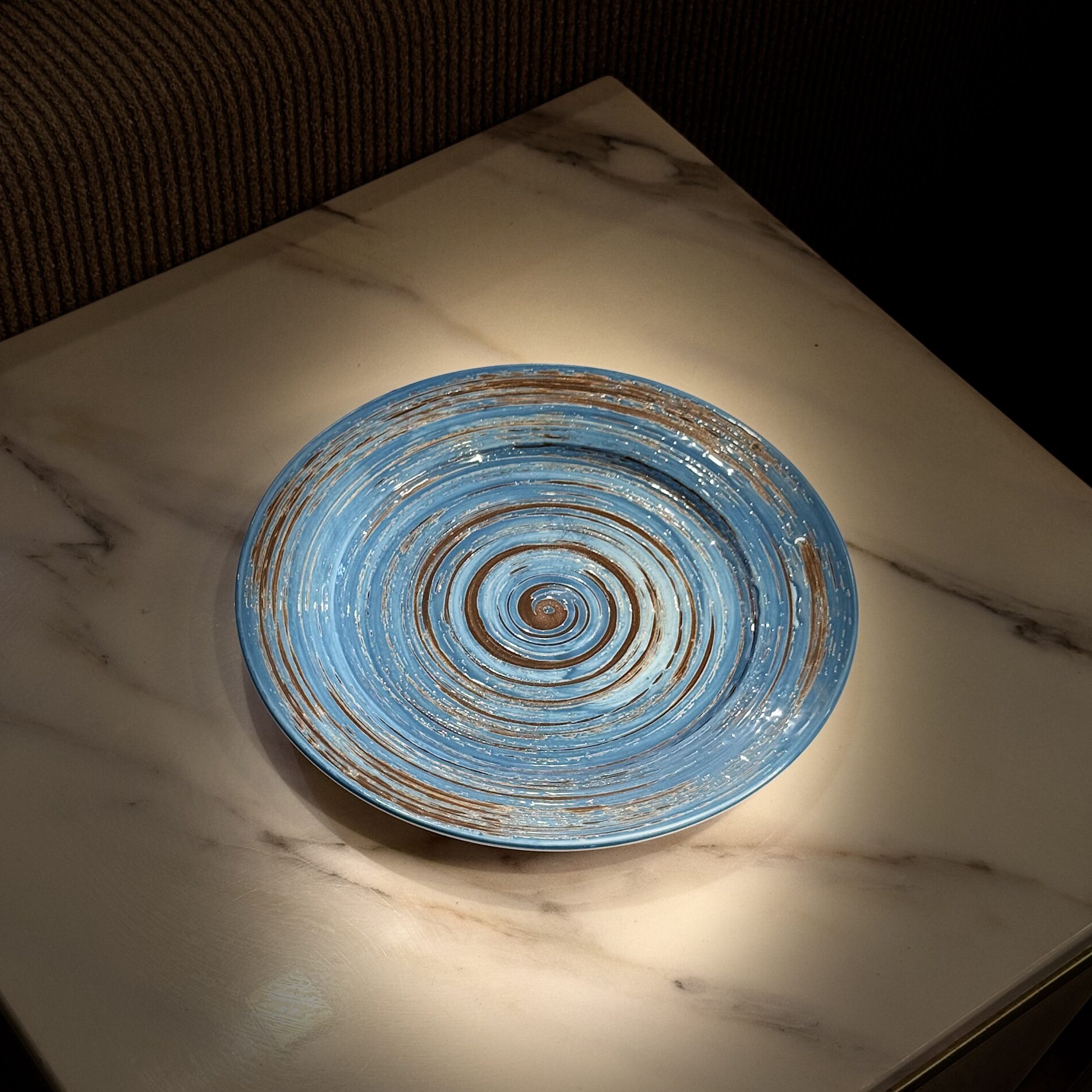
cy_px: 676
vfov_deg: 29.9
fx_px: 2034
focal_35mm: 57
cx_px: 546
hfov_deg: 30.0
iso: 160
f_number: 1.78
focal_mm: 6.86
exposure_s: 1/60
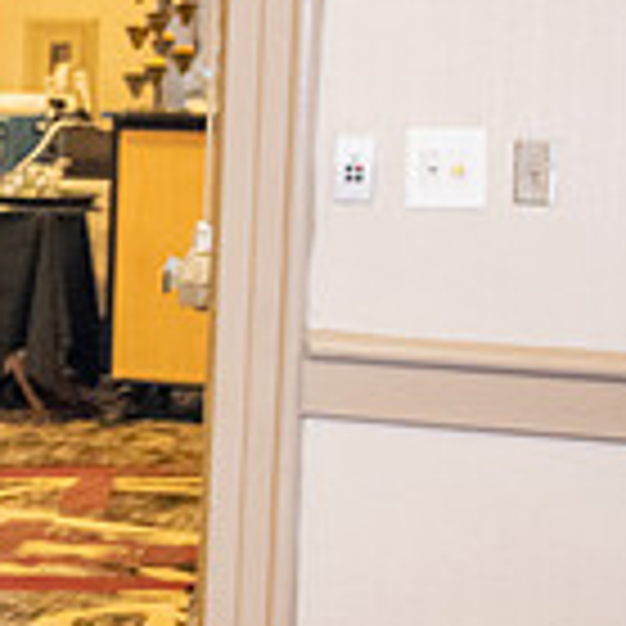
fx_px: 3151
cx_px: -678
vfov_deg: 11.3
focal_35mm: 154
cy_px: 291
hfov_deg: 10.3
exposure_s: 1/80
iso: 1600
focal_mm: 31
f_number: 2.8
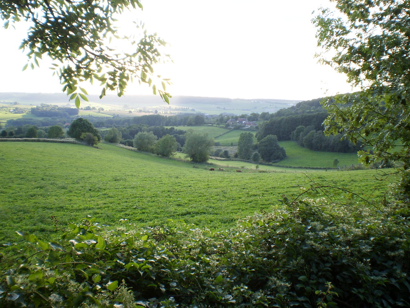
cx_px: 205
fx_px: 426
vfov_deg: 39.7
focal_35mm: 36
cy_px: 154
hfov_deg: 51.4
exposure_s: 1/60
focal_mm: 6.3
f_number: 4.6
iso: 64
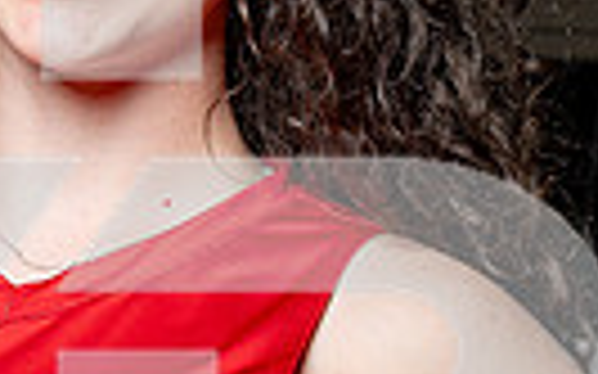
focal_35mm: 315
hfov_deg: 6.6
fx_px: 5132
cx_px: -38
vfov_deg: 4.2
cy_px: 419
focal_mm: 61
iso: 100
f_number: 8
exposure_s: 1/250
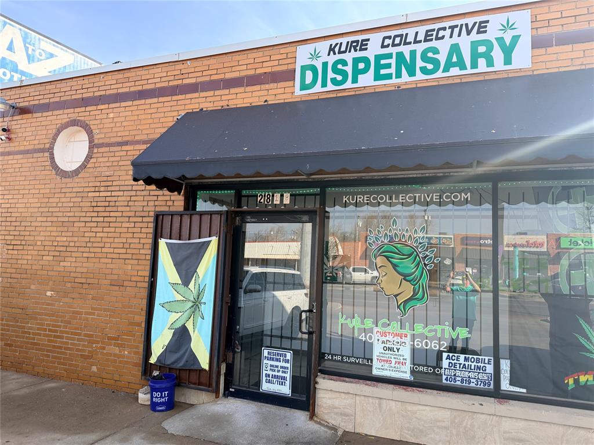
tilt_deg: +5.3
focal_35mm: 24
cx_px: 297
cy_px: 222
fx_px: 412
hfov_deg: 71.6
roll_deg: -2.4
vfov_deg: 56.8
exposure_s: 1/1385
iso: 100
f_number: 1.78
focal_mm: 6.76
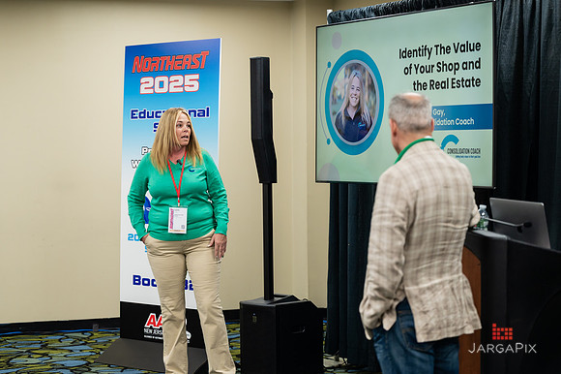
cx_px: 280
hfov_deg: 24.1
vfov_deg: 16.2
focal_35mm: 84
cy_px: 178
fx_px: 1314
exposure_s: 1/200
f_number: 3.2
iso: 1000
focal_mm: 80
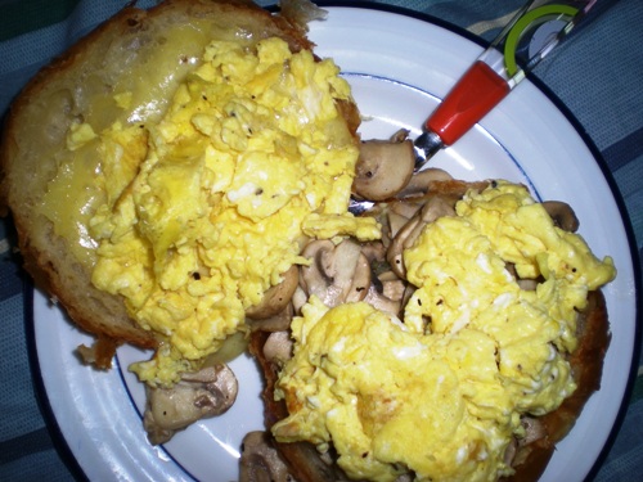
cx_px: 322
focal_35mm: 38
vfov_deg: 37.7
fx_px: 706
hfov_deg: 49.0
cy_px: 241
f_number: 3.1
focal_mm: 6.3
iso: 50
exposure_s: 1/60
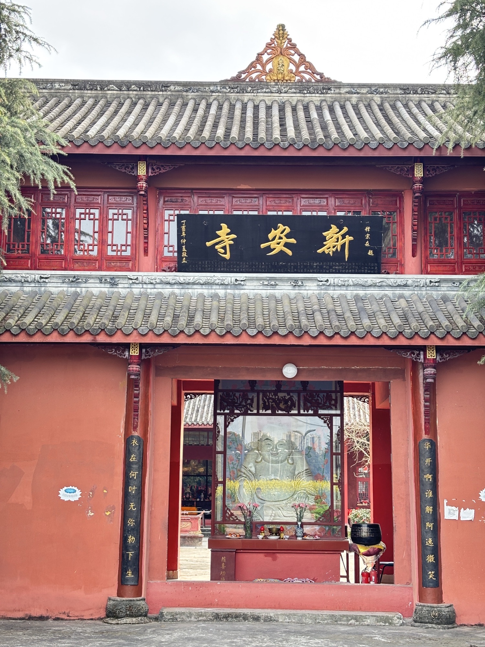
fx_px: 971
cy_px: 324
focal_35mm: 52
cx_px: 242
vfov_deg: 36.8
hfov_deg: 28.0
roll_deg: -0.6
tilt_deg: +9.7
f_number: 1.6
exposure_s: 1/133
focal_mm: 5.96
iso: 50
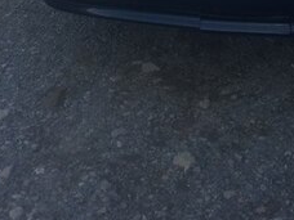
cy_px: -89
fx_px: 713
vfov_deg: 16.3
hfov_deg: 23.2
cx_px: 192
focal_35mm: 84
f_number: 2.2
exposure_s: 1/494
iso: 32
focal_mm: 4.15
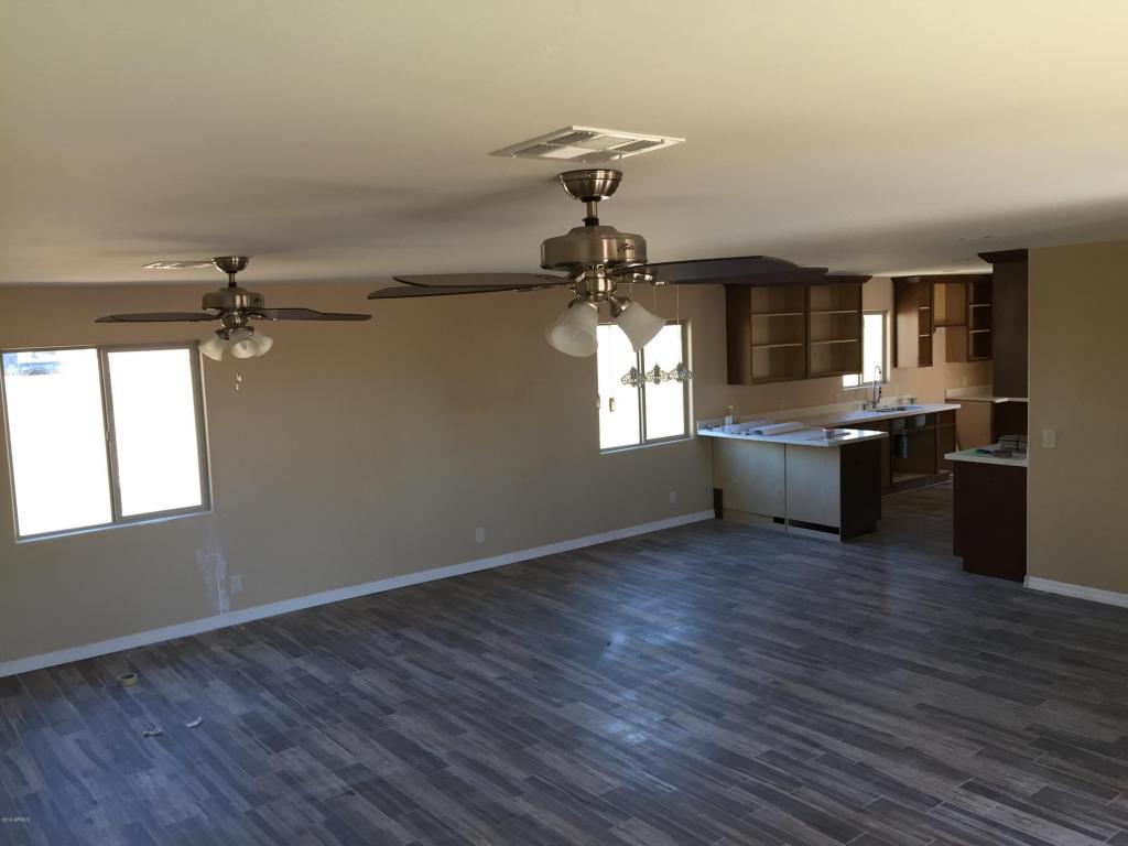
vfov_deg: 48.2
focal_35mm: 29
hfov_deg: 61.7
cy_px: 423
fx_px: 945
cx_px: 564
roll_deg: +1.0
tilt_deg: -4.6
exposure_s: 1/30
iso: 32
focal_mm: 4.15
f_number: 2.2
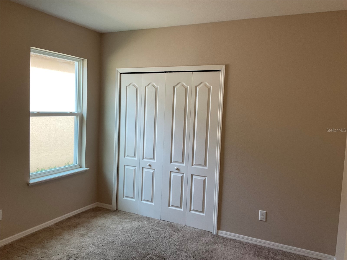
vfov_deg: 48.2
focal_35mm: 29
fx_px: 291
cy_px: 130
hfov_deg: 61.7
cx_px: 174
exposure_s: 1/120
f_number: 1.8
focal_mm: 3
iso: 50
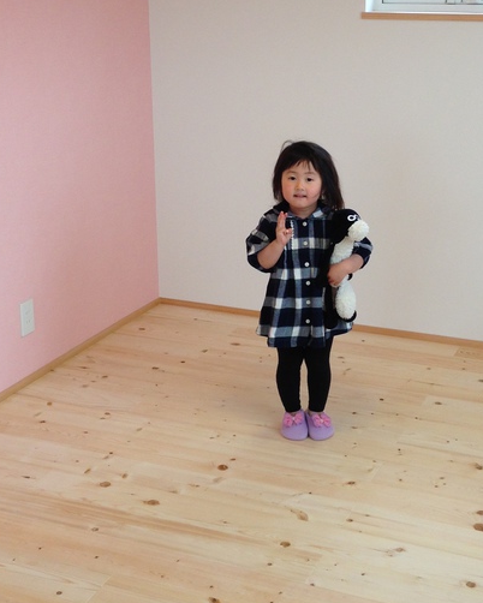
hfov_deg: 25.7
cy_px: 205
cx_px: 305
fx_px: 1054
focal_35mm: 59
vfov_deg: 31.7
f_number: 2.4
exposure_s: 1/120
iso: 64
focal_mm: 4.12
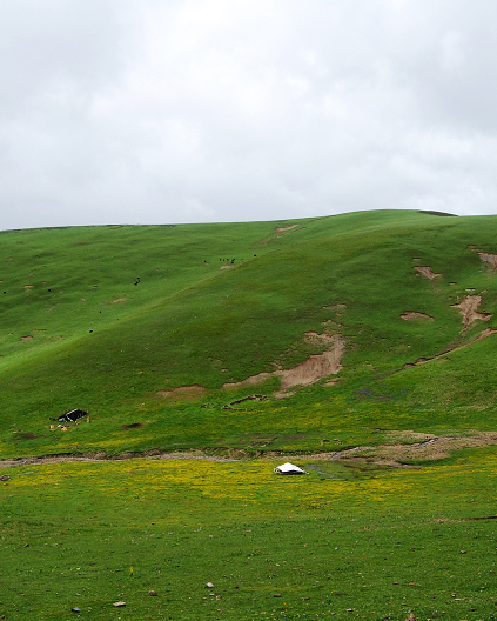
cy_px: 315
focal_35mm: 47
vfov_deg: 39.5
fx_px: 863
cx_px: 234
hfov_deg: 32.1
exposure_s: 1/250
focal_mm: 22
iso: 200
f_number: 10
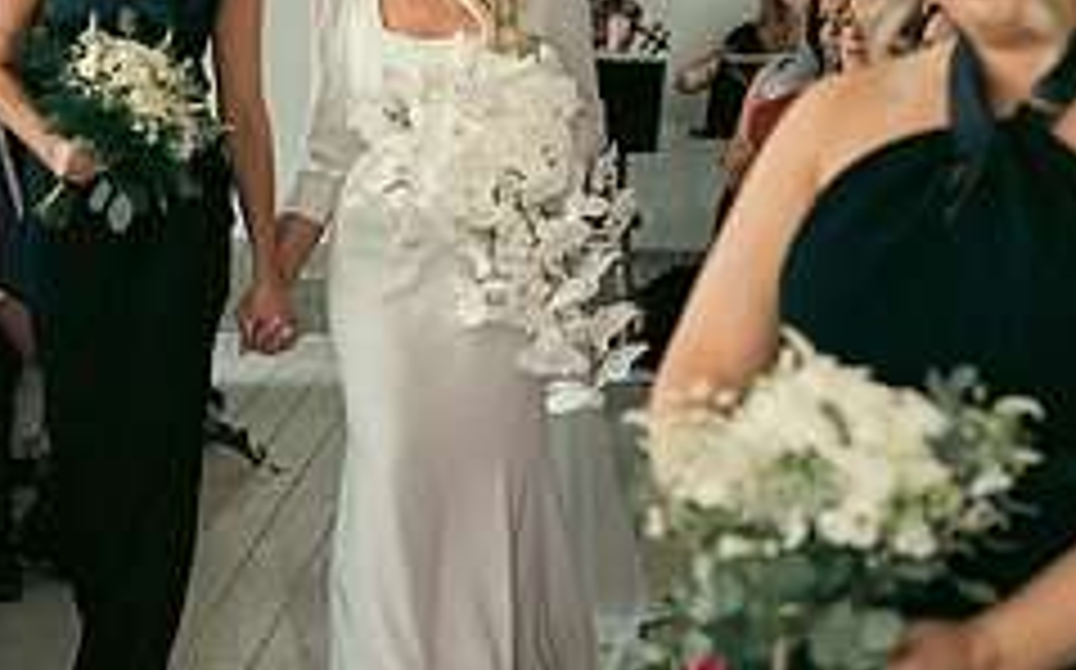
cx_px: 248
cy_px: 250
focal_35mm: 136
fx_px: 3985
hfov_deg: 15.3
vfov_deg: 9.6
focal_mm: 55
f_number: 3.5
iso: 640
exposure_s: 1/160
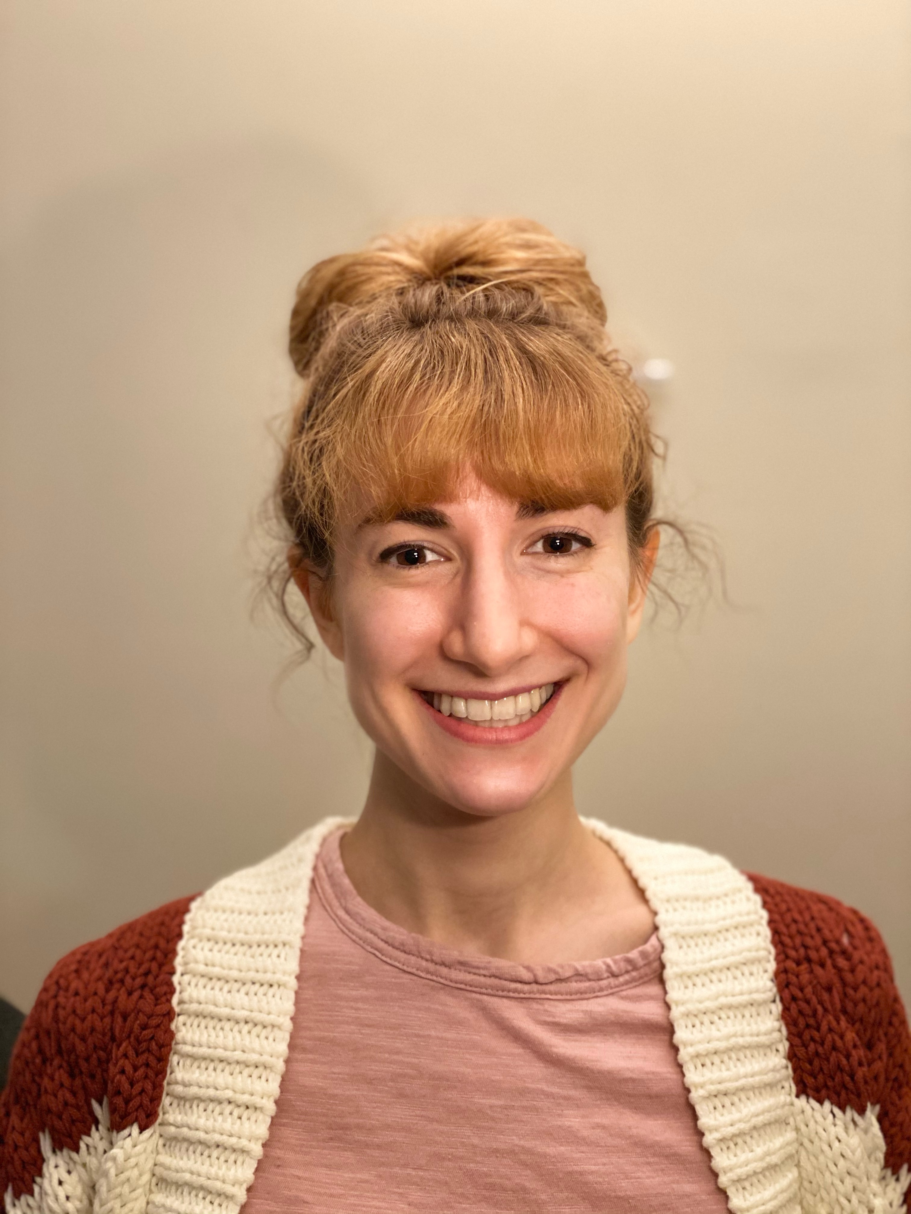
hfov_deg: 28.0
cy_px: 607
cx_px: 456
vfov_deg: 36.8
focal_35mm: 52
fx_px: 1825
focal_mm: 6
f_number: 2
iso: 320
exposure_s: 1/40
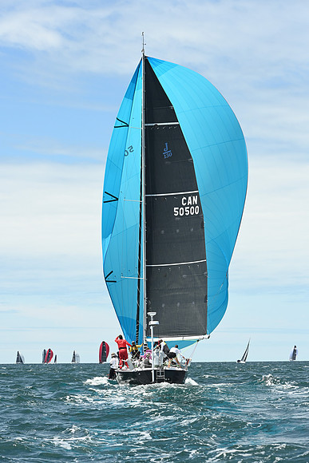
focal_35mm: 102
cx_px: 154
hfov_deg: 13.4
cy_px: 232
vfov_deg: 20.0
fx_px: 1312
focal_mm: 102
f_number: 7.1
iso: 320
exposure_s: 1/1000
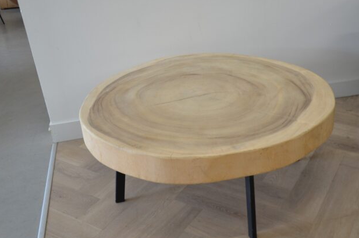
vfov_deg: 37.6
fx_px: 348
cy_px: 139
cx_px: 202
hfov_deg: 54.4
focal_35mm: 35
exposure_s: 1/40
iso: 800
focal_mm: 18
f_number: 3.5
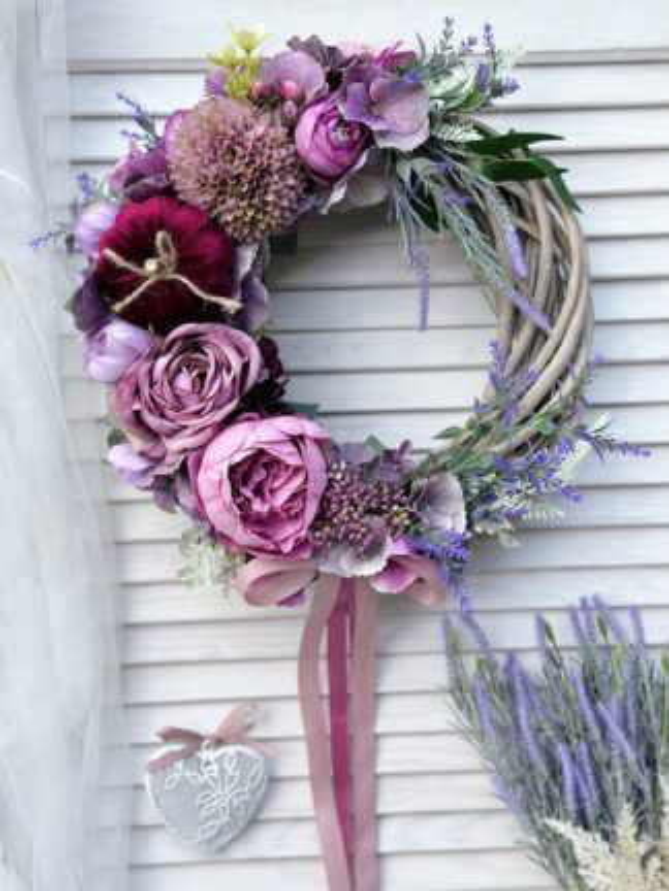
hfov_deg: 30.3
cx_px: 334
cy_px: 446
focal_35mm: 48
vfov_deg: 39.7
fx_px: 1237
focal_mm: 6.86
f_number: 1.78
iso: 80
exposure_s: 1/543
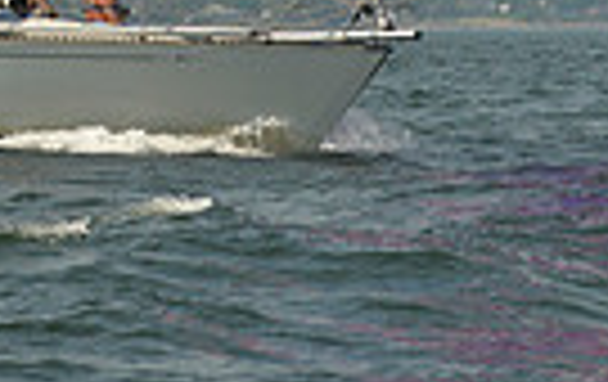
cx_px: 137
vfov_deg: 3.4
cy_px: -854
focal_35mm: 376
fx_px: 6243
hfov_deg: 5.6
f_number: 8
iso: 200
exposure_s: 1/1250
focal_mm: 86
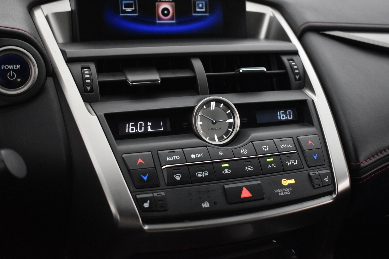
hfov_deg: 46.4
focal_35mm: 42
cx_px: 194
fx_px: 454
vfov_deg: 31.9
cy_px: 130
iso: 3200
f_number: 4.2
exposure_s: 1/50
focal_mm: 28
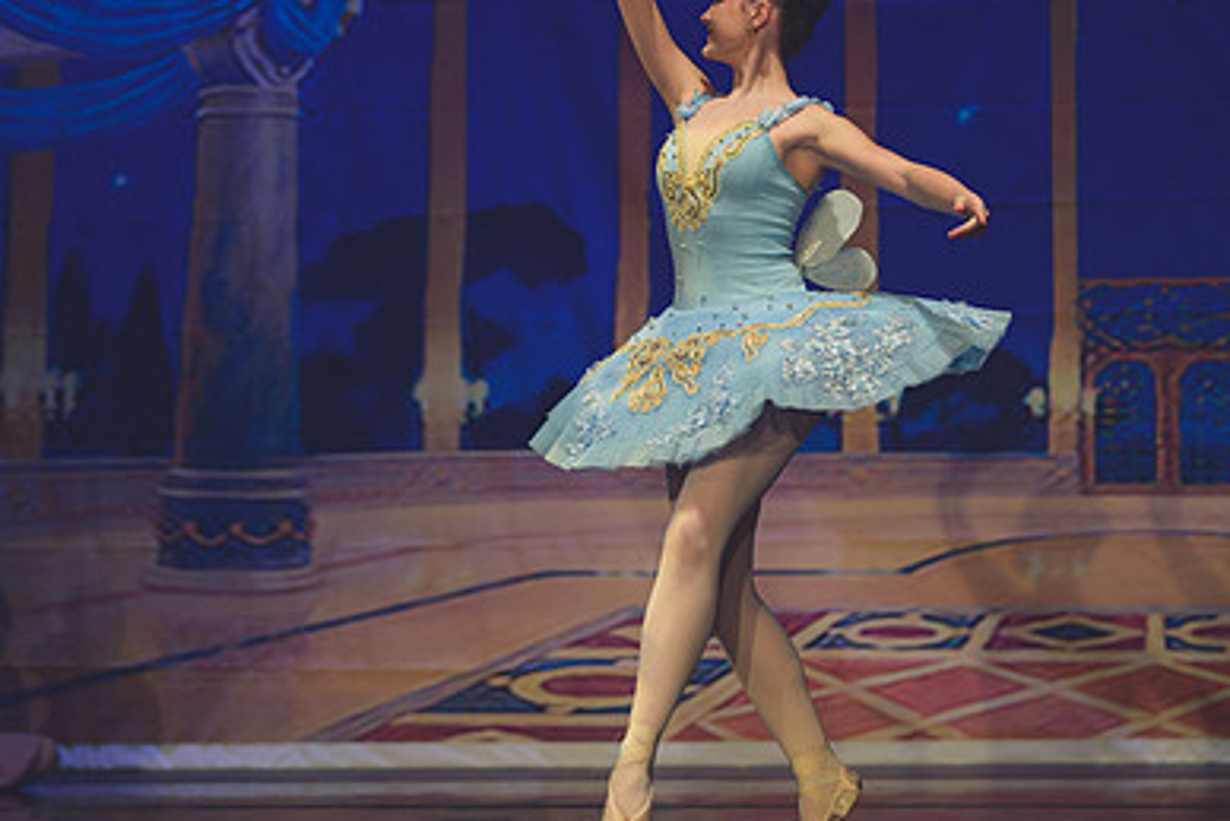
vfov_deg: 9.7
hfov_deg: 14.4
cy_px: 388
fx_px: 4853
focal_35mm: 142
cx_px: 564
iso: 280
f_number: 2.8
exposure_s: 1/320
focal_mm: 95
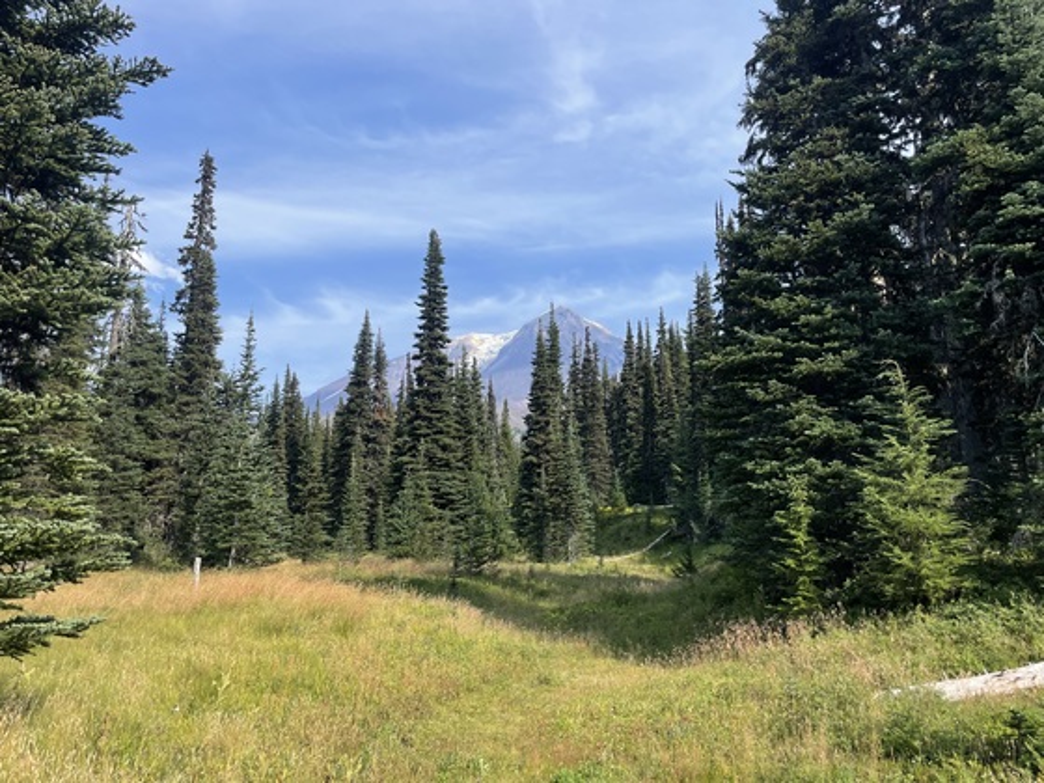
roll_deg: +0.6
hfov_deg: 67.3
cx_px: 522
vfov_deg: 53.1
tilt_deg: +12.6
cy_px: 392
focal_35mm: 26
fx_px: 784
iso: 32
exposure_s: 1/2959
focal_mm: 4.2
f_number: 1.6
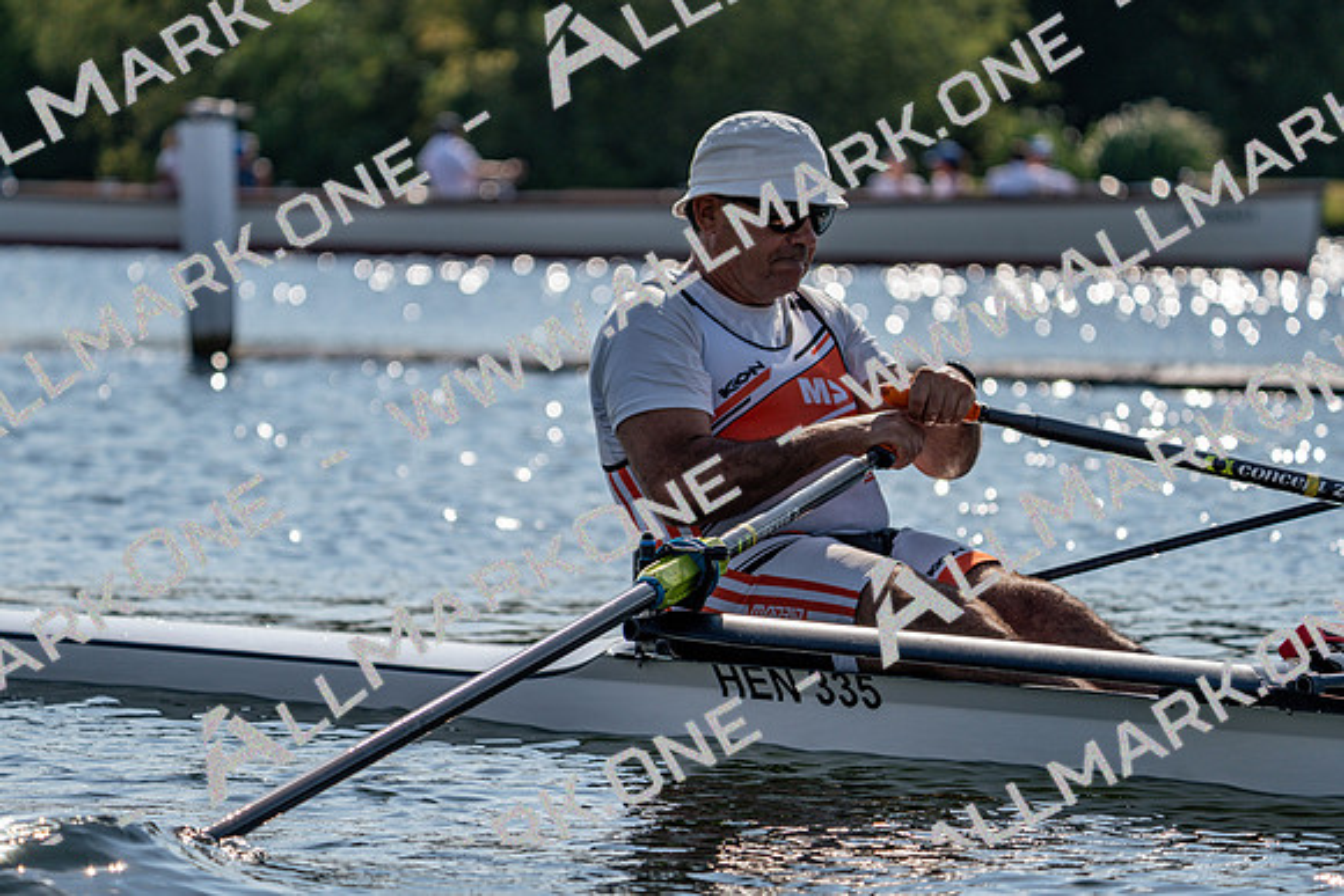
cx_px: 672
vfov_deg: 6.9
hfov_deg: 10.3
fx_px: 7468
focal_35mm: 200
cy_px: 448
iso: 100
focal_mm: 200
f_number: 5.6
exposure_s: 1/1600
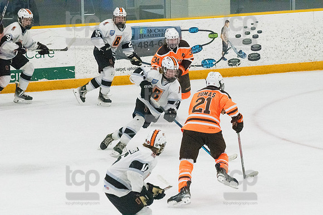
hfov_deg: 8.1
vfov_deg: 5.4
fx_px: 2287
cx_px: 162
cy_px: 108
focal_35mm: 255
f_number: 5
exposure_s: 1/1600
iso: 8000
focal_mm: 170
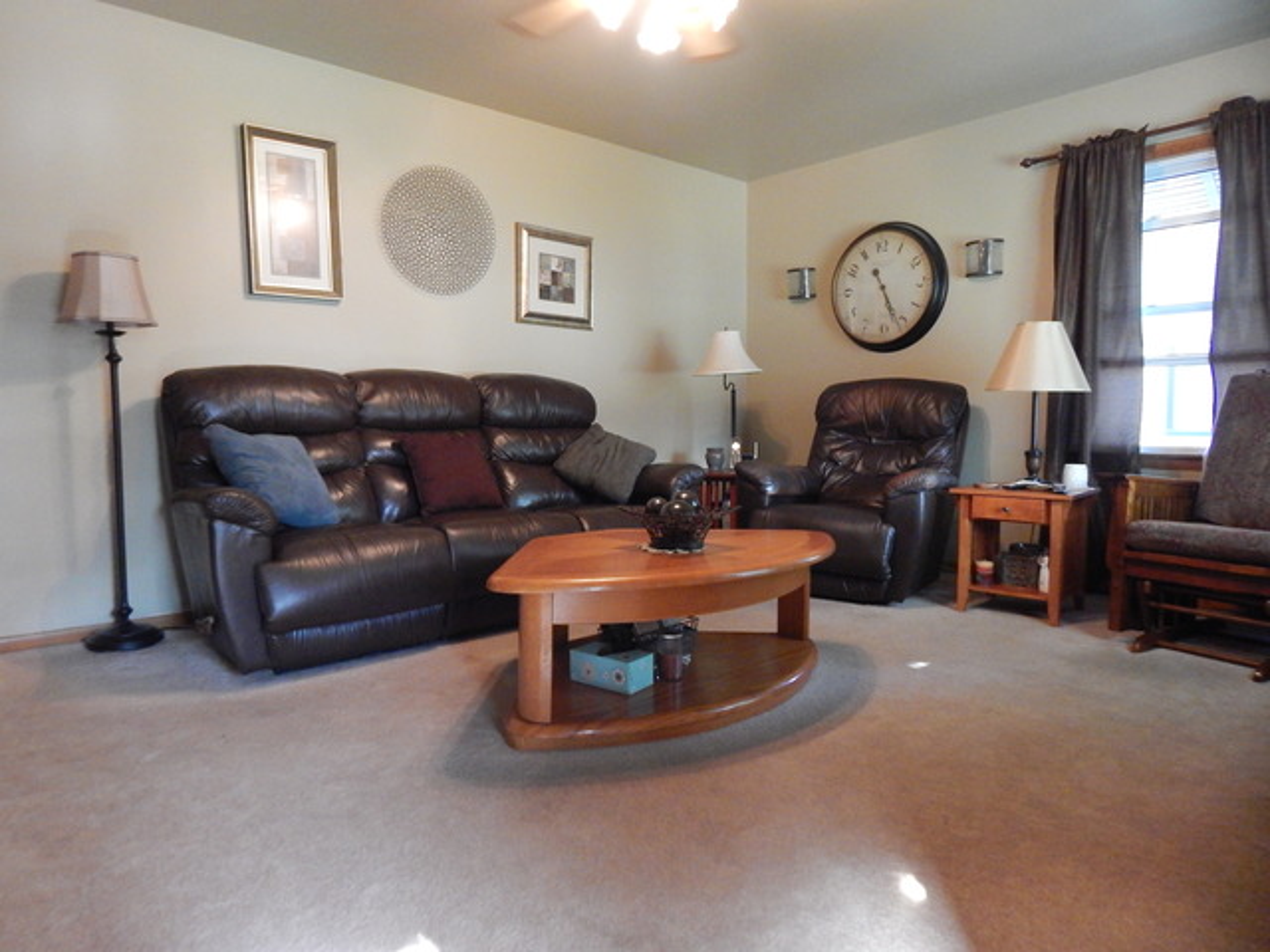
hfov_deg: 76.4
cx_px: 635
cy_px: 476
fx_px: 807
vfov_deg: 61.1
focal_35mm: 22
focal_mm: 4
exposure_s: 1/30
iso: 800
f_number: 3
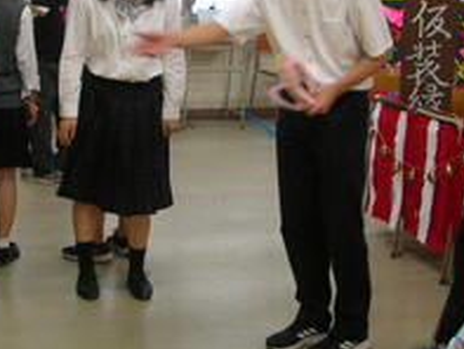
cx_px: 210
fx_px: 952
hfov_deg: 27.4
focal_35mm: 71
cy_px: 144
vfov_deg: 20.7
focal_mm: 5.8
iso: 50
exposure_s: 1/10.6
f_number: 2.8
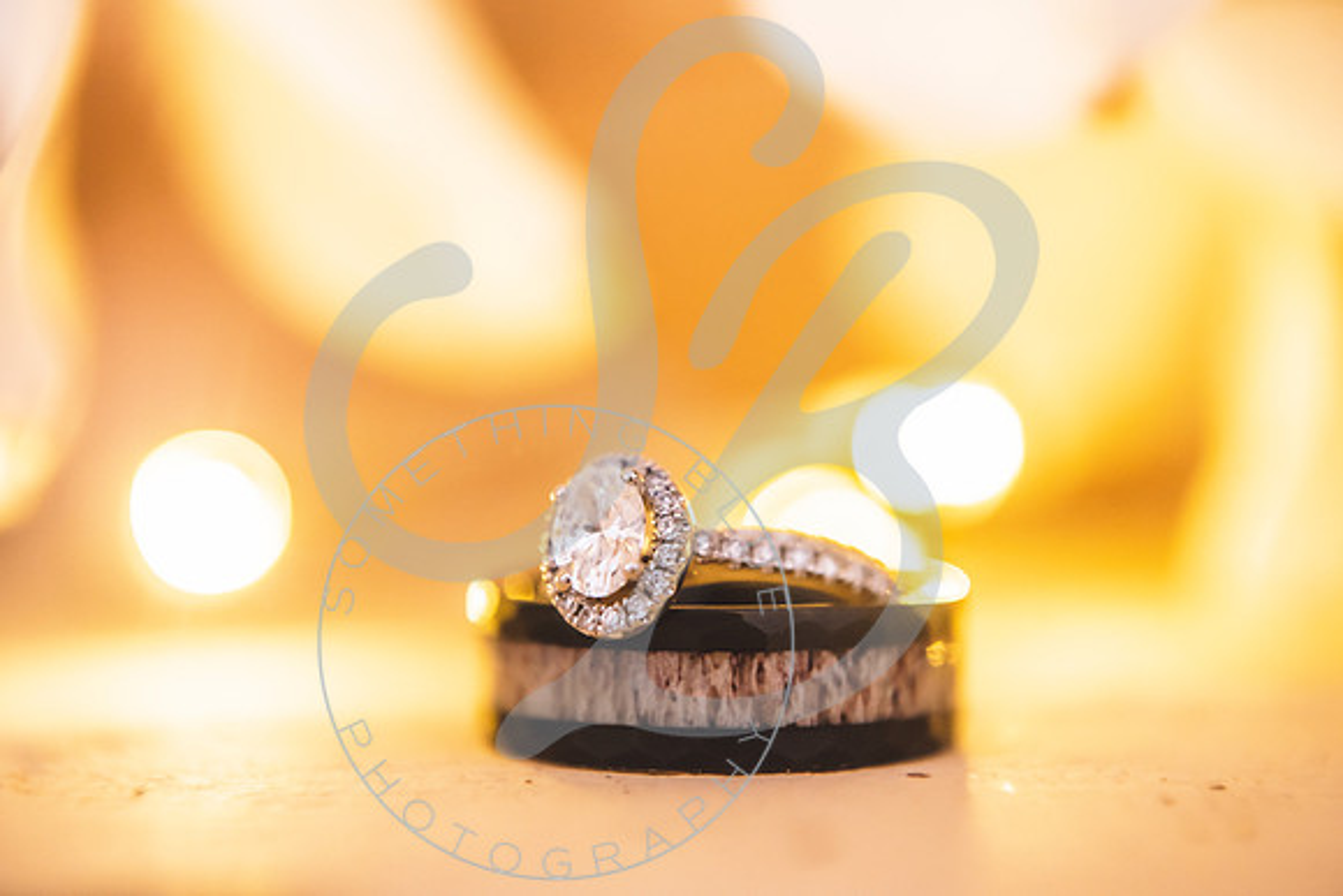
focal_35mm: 70
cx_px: 672
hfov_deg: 28.8
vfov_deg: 19.5
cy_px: 448
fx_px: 2612
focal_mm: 70
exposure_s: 1/125
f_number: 5.6
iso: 1000
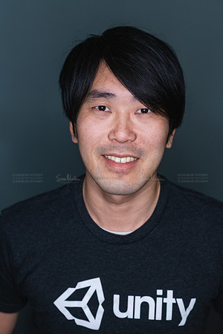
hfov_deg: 16.1
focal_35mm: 85
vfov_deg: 23.9
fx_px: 790
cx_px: 112
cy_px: 167
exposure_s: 1/320
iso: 2000
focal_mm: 85
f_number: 3.5
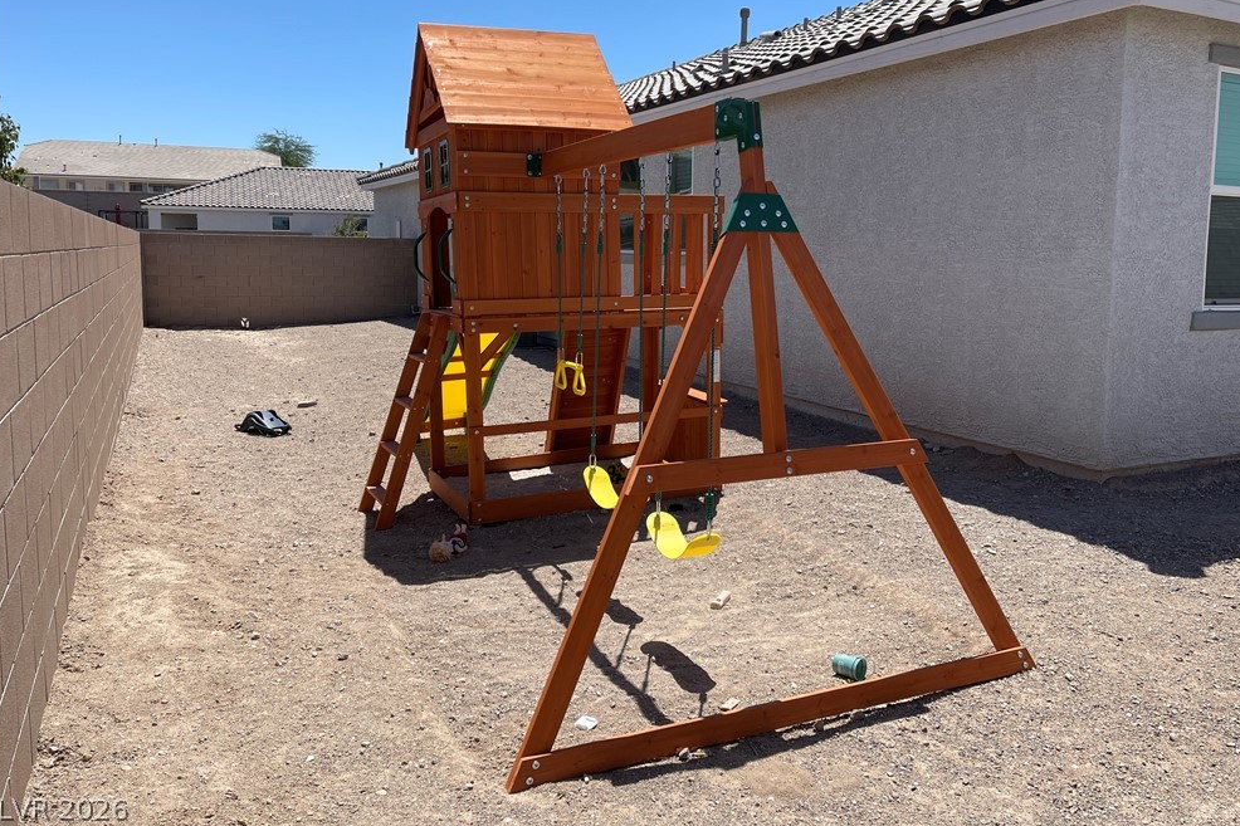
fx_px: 930
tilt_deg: -6.7
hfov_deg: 67.4
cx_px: 634
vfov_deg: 47.7
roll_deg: -1.0
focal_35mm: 27
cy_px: 347
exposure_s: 1/3257
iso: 32
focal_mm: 5.1
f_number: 1.6
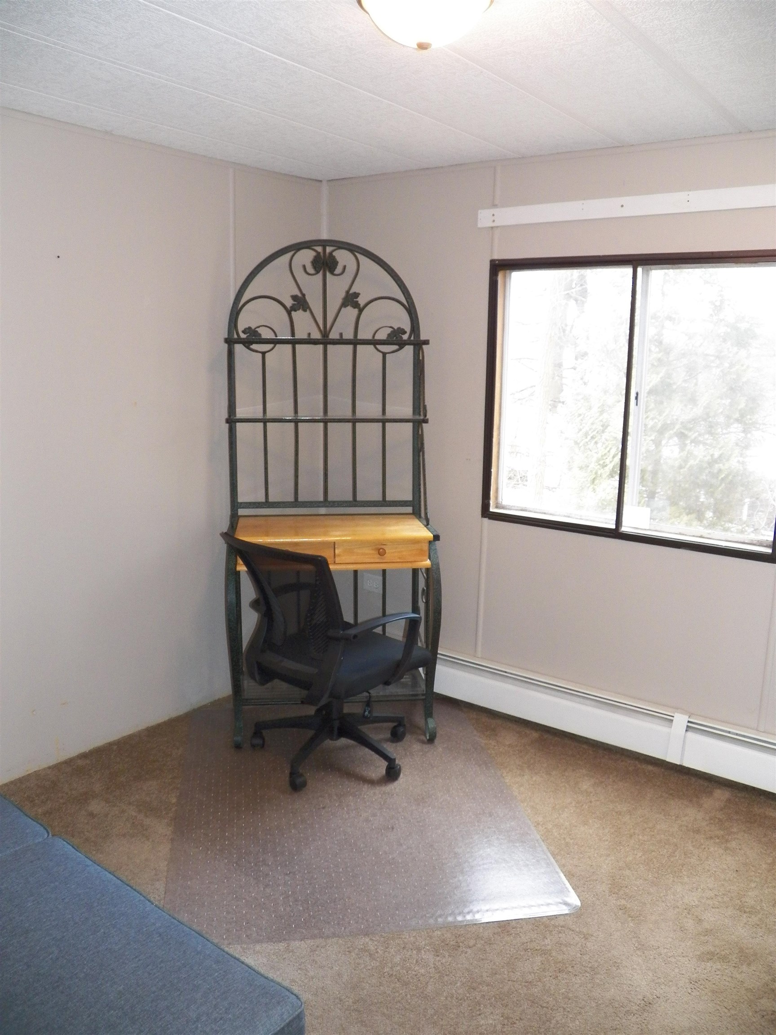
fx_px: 837
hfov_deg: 49.7
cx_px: 388
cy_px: 518
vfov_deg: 63.4
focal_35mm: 28
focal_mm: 4.9
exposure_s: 1/30
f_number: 2.8
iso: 250
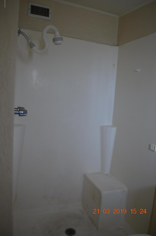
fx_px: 176
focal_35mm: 27
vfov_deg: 67.5
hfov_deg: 47.7
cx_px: 78
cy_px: 118
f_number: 4
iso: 500
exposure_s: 1/60
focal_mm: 18
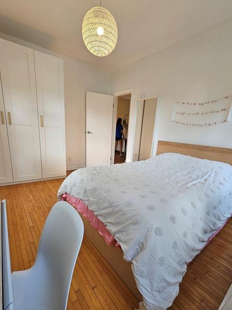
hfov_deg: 81.7
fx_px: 134
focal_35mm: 15
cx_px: 113
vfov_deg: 97.8
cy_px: 171
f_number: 2.2
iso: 80
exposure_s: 1/60
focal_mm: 2.2
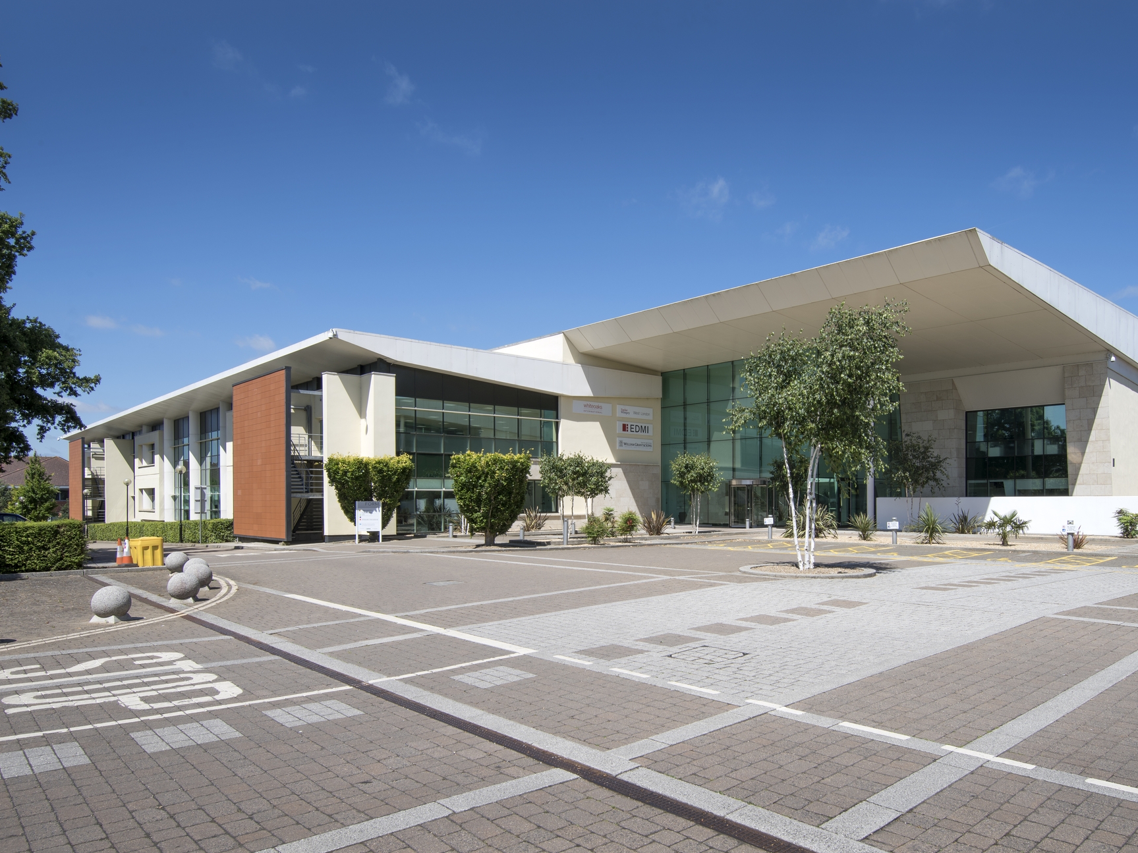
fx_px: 723
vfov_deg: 60.9
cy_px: 476
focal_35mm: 22
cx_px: 639
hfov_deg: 76.1
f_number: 16
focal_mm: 25
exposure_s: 1/60
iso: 100
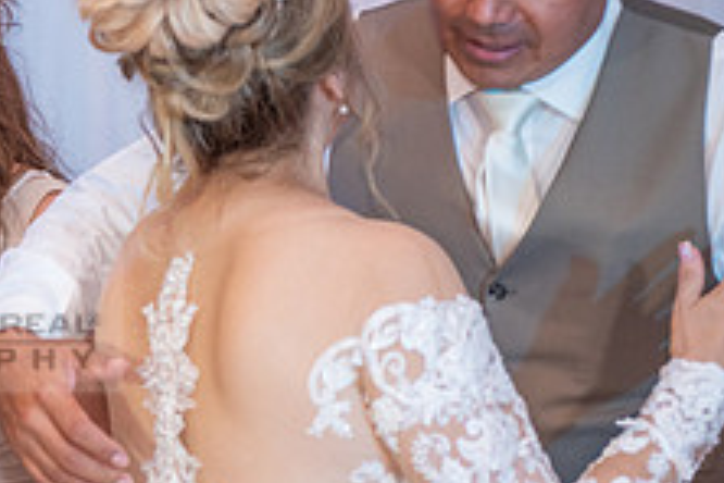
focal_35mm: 183
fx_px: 3680
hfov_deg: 11.0
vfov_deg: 7.5
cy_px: 315
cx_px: -153
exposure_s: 1/160
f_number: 2.8
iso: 1000
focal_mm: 70
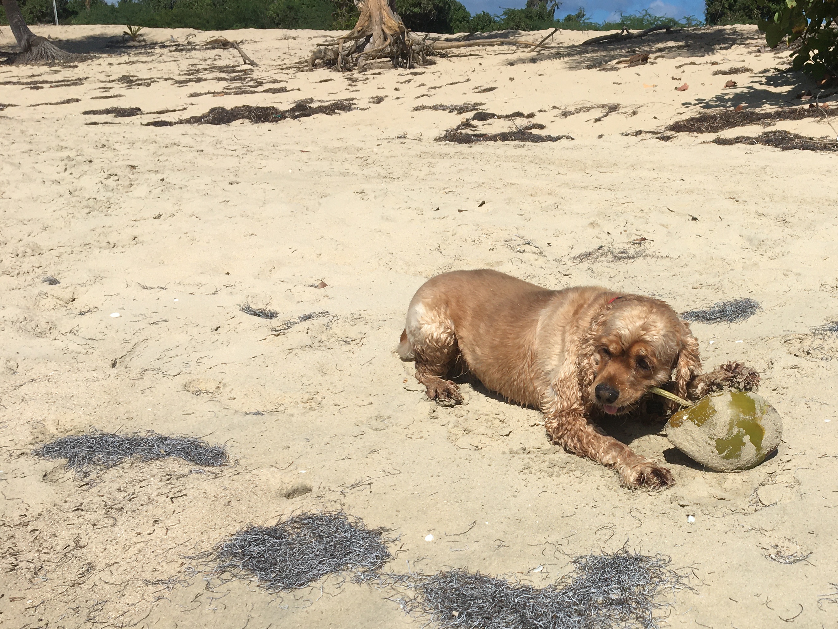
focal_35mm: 43
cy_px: 412
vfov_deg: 33.3
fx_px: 1041
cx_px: 620
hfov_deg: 42.6
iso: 25
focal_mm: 4.15
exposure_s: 1/4525
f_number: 2.2
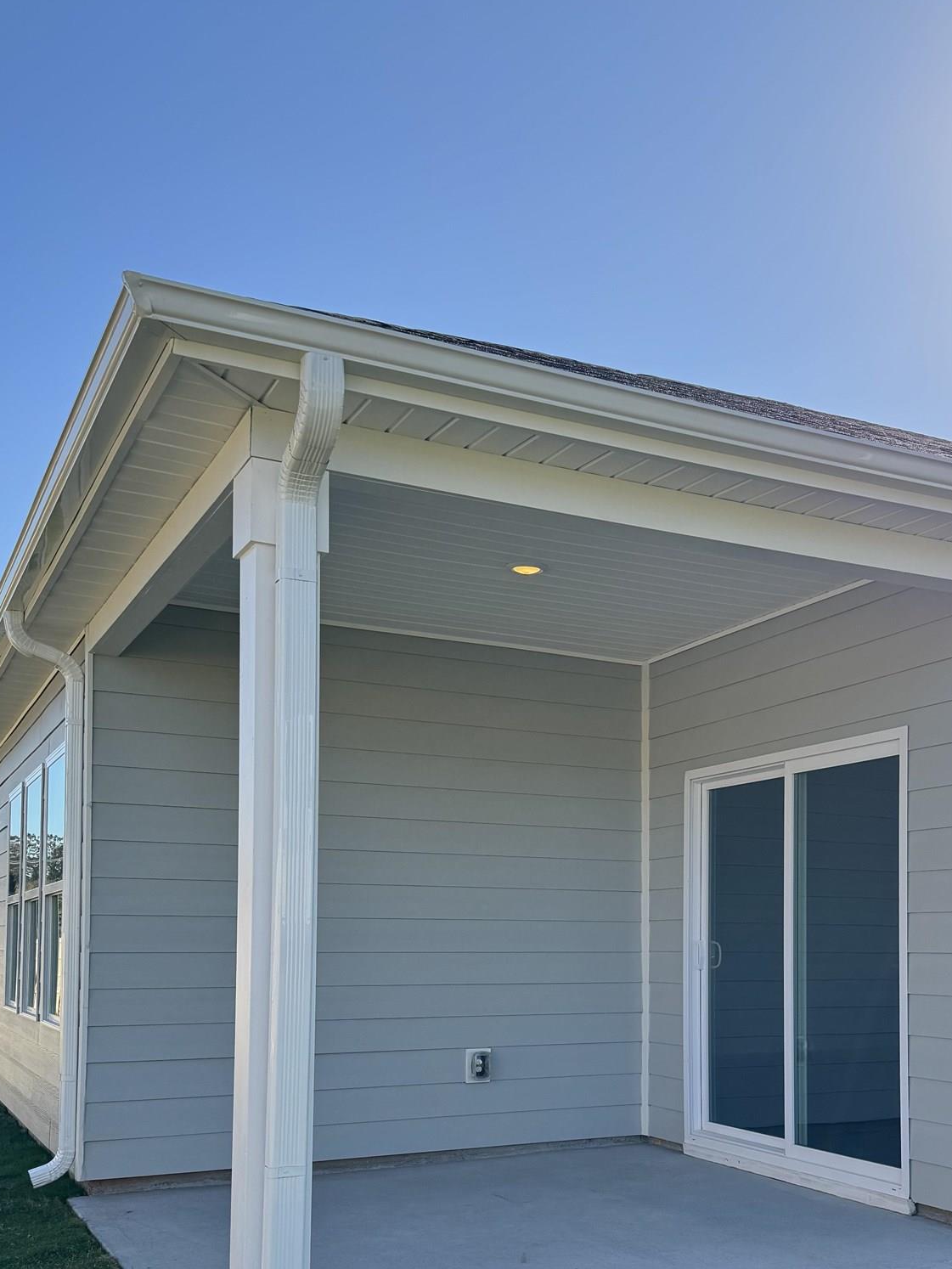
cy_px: 889
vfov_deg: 48.9
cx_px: 625
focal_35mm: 37
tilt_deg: +2.7
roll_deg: -0.5
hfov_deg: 38.3
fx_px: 1356
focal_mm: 6.86
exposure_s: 1/3413
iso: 80
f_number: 1.78
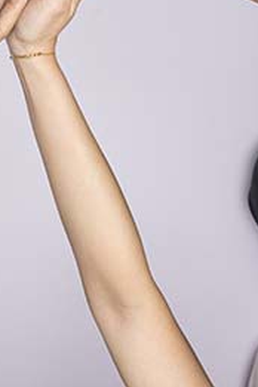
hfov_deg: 10.5
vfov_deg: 15.7
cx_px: -153
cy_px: -86
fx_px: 1344
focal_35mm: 125
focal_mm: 34
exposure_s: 1/200
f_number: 7.1
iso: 64
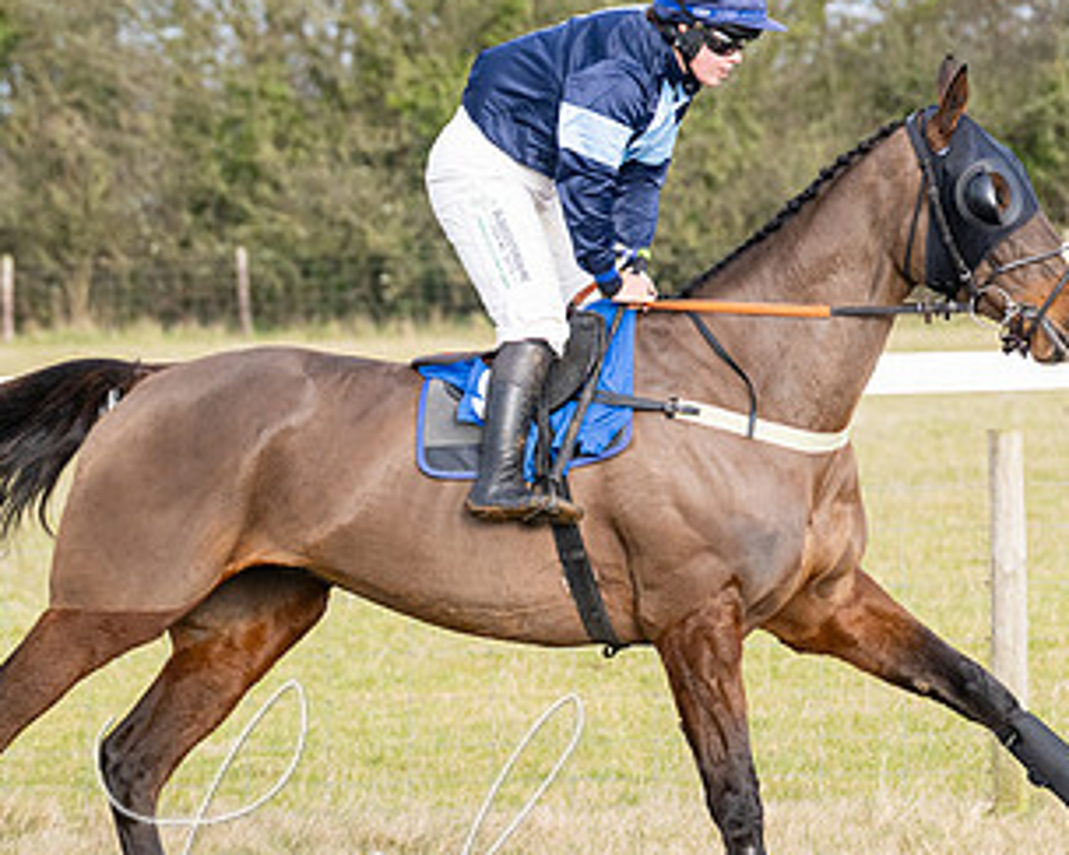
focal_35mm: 327
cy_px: 583
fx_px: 10342
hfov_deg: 5.9
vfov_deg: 4.7
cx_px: 846
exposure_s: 1/1600
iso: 800
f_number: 5
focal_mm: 140
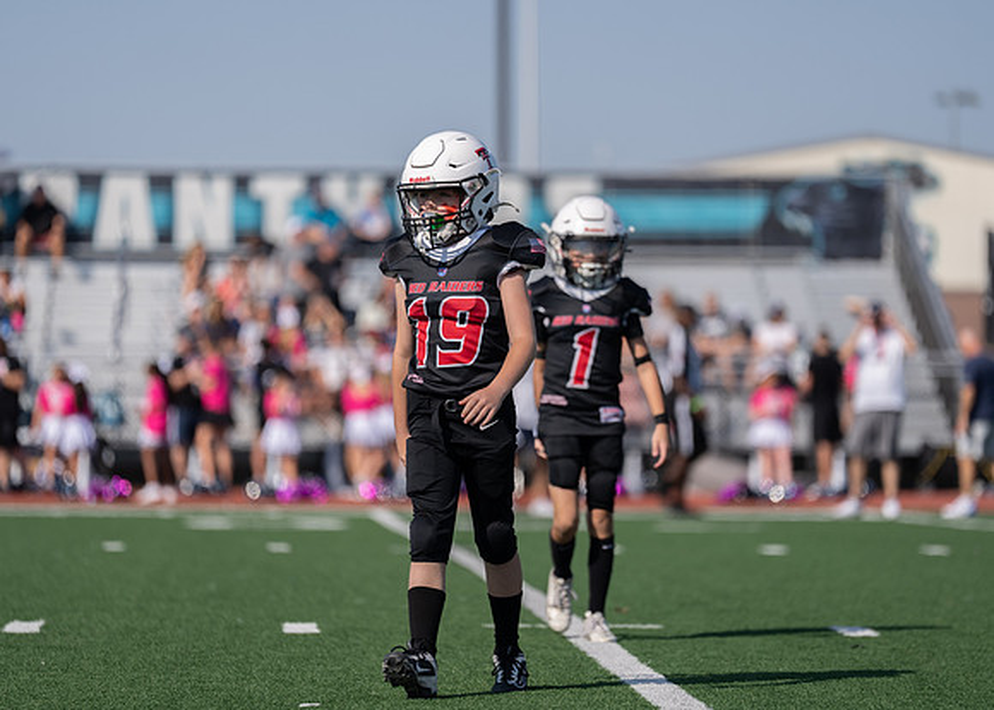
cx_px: 497
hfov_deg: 10.2
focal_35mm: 198
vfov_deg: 7.3
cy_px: 355
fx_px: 5577
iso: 100
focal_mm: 182
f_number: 2.8
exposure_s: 1/2500
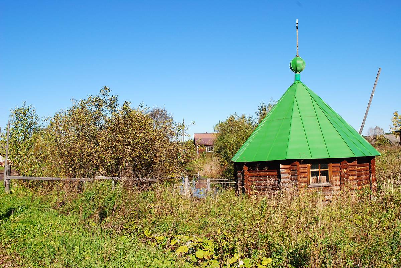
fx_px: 368
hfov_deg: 57.2
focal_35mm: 33
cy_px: 134
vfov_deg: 40.1
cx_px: 200
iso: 180
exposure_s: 1/250
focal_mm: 22
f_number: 10
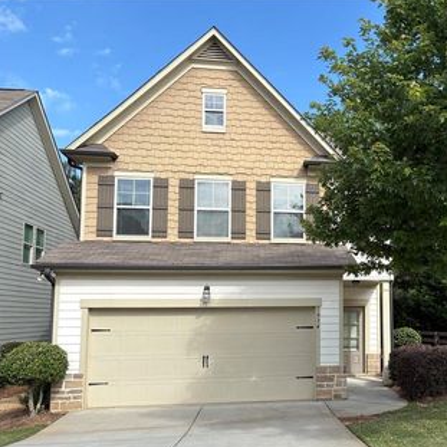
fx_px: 541
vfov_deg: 44.7
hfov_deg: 43.2
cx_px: 348
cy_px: 265
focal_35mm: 37
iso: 50
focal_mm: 5.96
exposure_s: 1/2141
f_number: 1.6
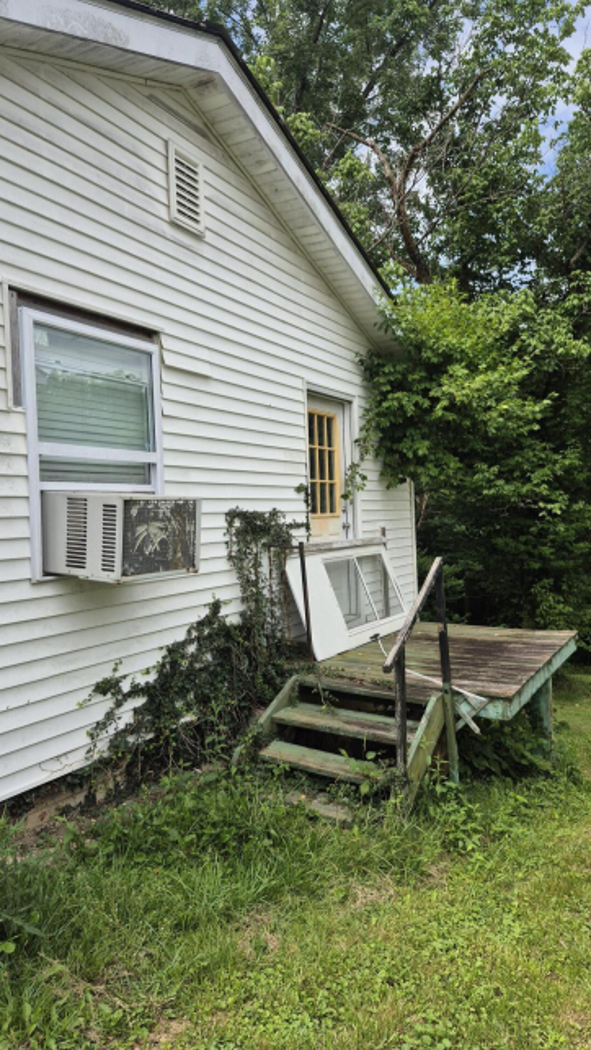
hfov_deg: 44.4
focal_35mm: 26
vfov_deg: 71.9
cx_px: 292
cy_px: 512
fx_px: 724
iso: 25
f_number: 1.8
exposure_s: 1/1616
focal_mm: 5.4
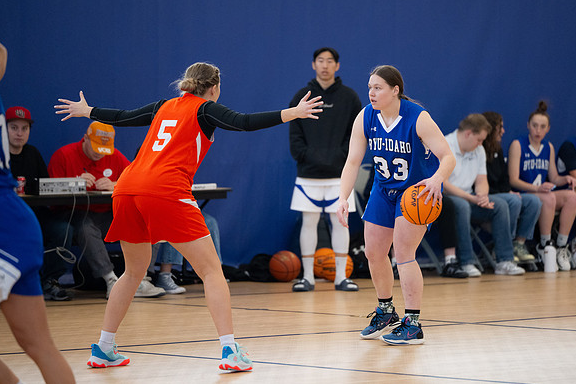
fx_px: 3504
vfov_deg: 6.3
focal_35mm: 219
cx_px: 350
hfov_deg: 9.4
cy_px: 176
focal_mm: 180
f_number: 2.8
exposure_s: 1/500
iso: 2000
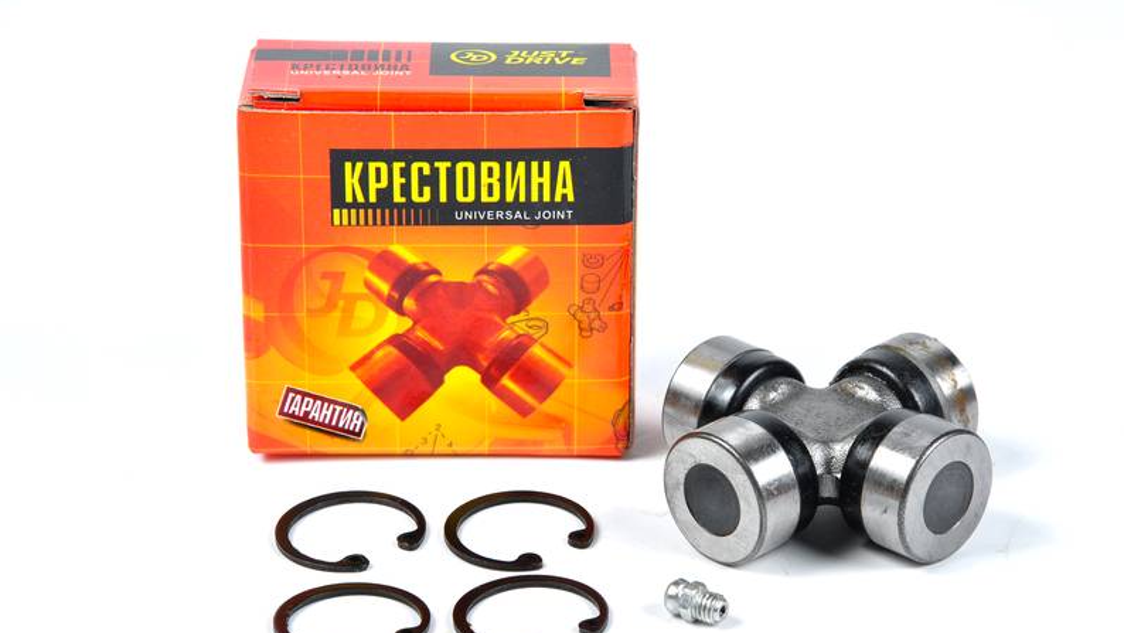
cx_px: 565
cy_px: 351
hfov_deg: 12.9
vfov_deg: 7.3
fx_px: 4964
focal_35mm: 167
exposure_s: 1/200
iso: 200
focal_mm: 105
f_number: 10
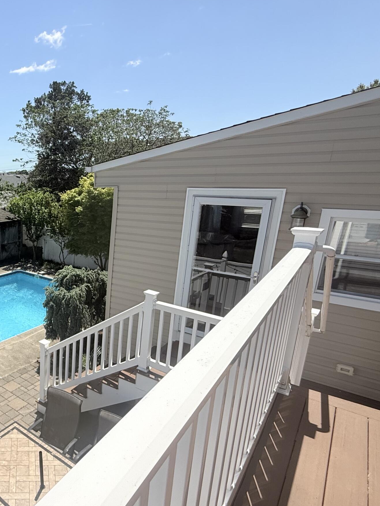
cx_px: 26
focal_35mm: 24
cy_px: 271
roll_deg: +0.5
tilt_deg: -14.4
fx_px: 351
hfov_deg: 49.5
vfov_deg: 71.5
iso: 64
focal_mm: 2.22
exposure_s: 1/3125
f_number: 2.2
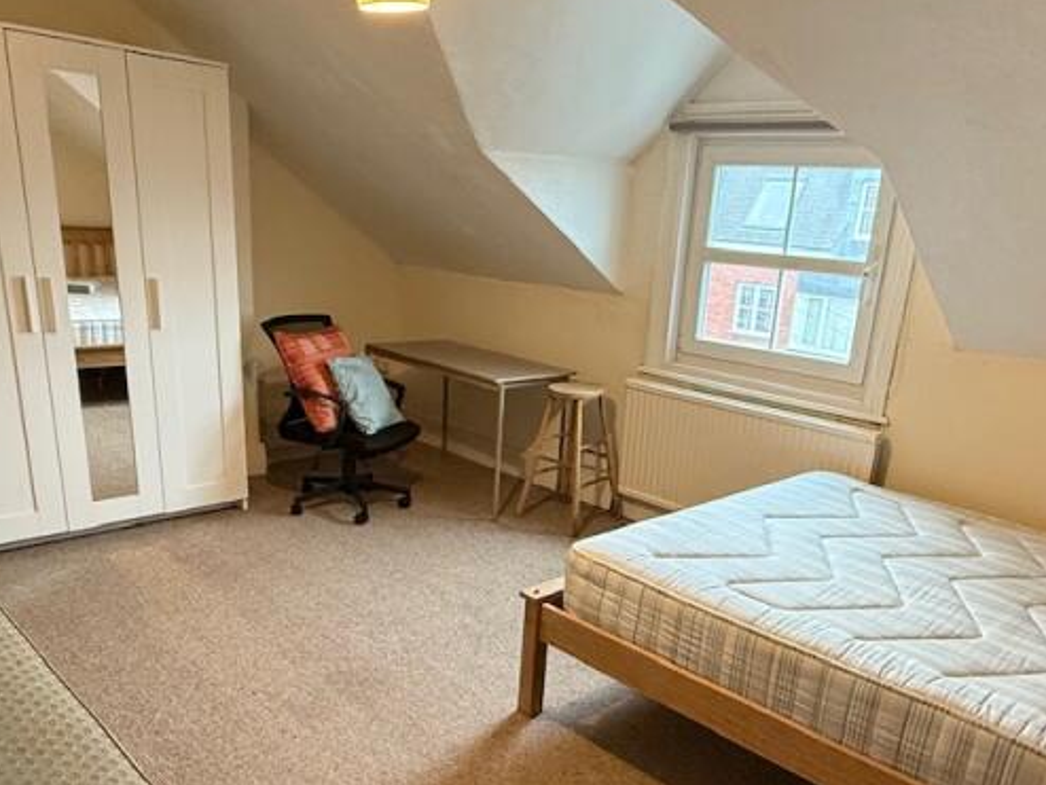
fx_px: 877
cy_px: 518
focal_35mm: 29
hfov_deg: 61.5
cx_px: 576
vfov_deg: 47.5
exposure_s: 1/60
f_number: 2.2
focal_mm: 2.22
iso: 400
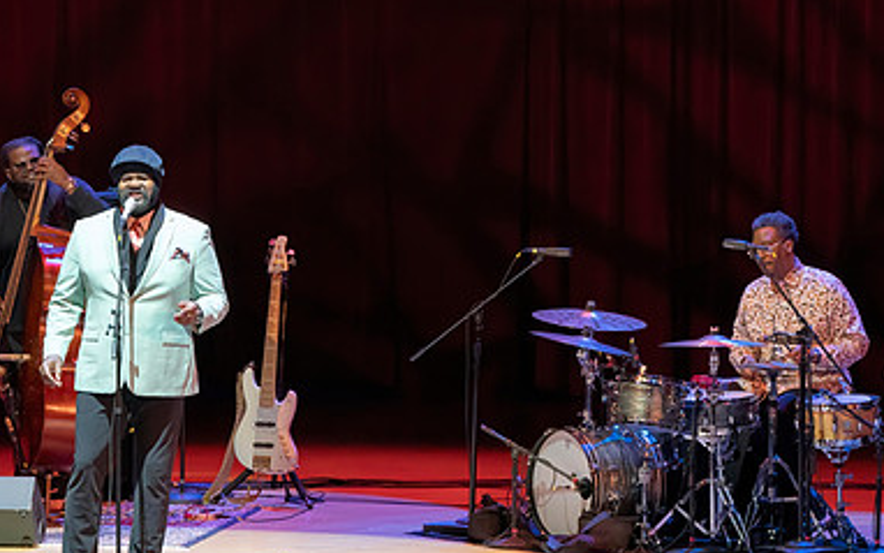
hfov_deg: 6.7
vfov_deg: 4.2
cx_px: 380
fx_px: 7591
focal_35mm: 315
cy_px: 374
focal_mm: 183
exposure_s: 1/250
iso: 6400
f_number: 7.1
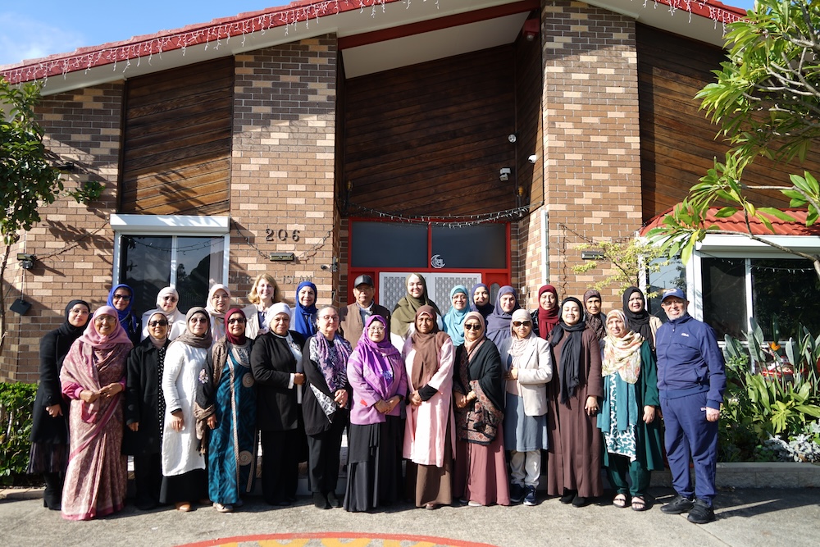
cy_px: 274
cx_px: 410
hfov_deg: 71.5
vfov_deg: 51.3
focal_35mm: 25
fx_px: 569
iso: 64
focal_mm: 25
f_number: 3.5
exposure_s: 1/250
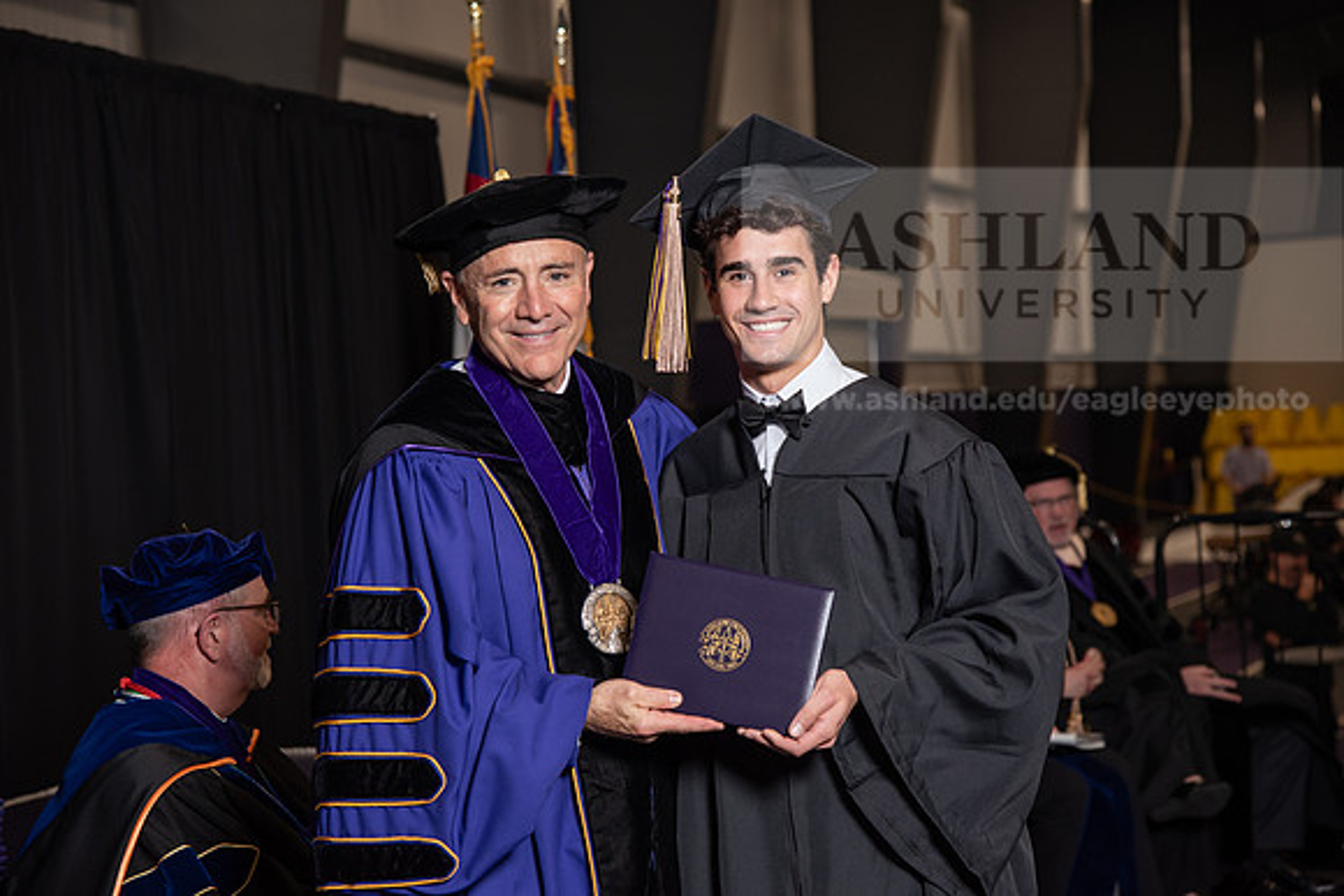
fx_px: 3174
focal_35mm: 85
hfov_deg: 23.9
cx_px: 672
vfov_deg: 16.1
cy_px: 448
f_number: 5
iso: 1000
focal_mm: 85
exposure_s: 1/200
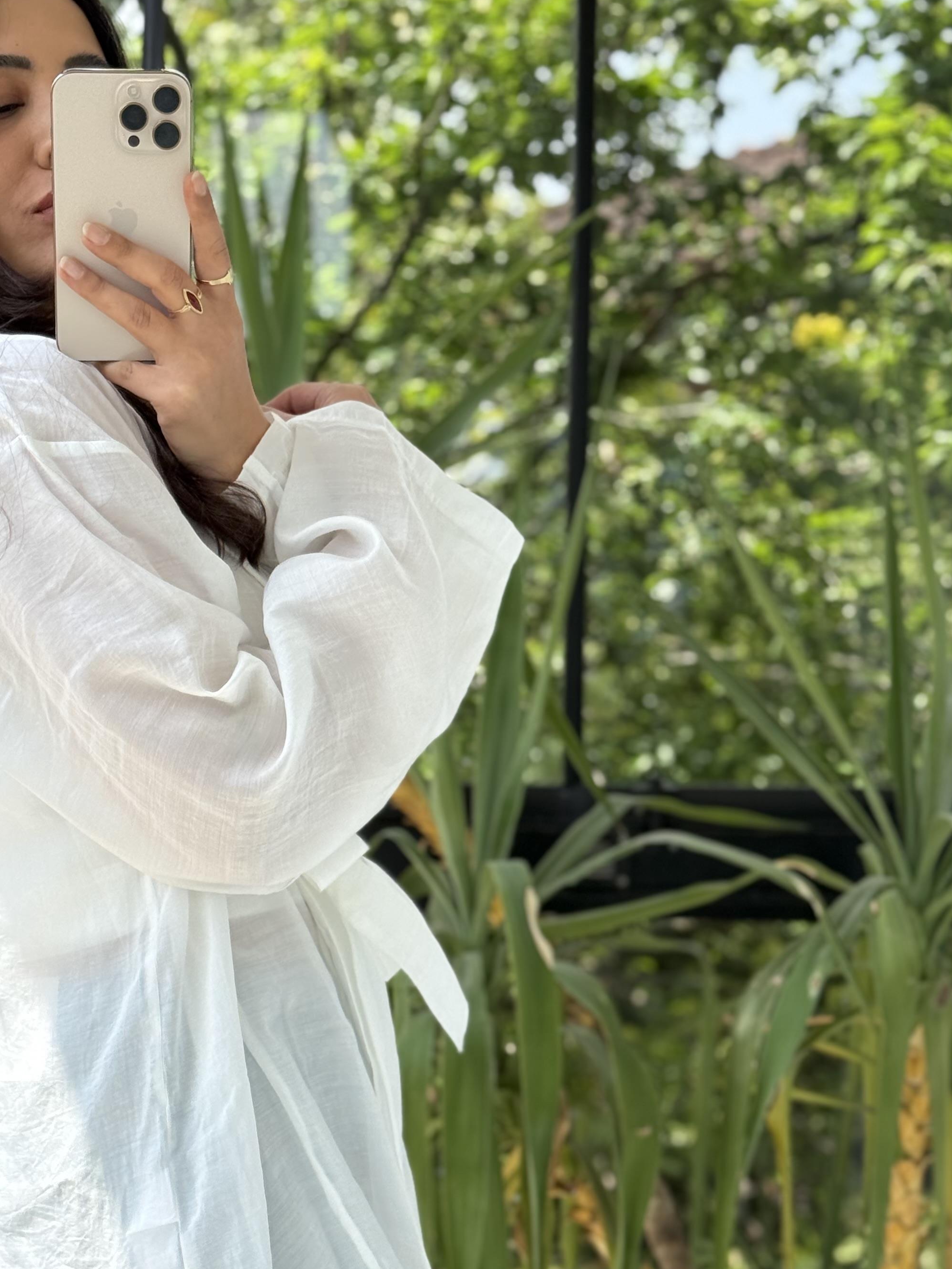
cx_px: 279
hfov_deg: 20.1
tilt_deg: -21.4
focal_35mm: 73
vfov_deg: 26.6
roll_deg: -1.9
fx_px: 2677
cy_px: 738
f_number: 1.78
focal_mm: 6.76
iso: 100
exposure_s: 1/895
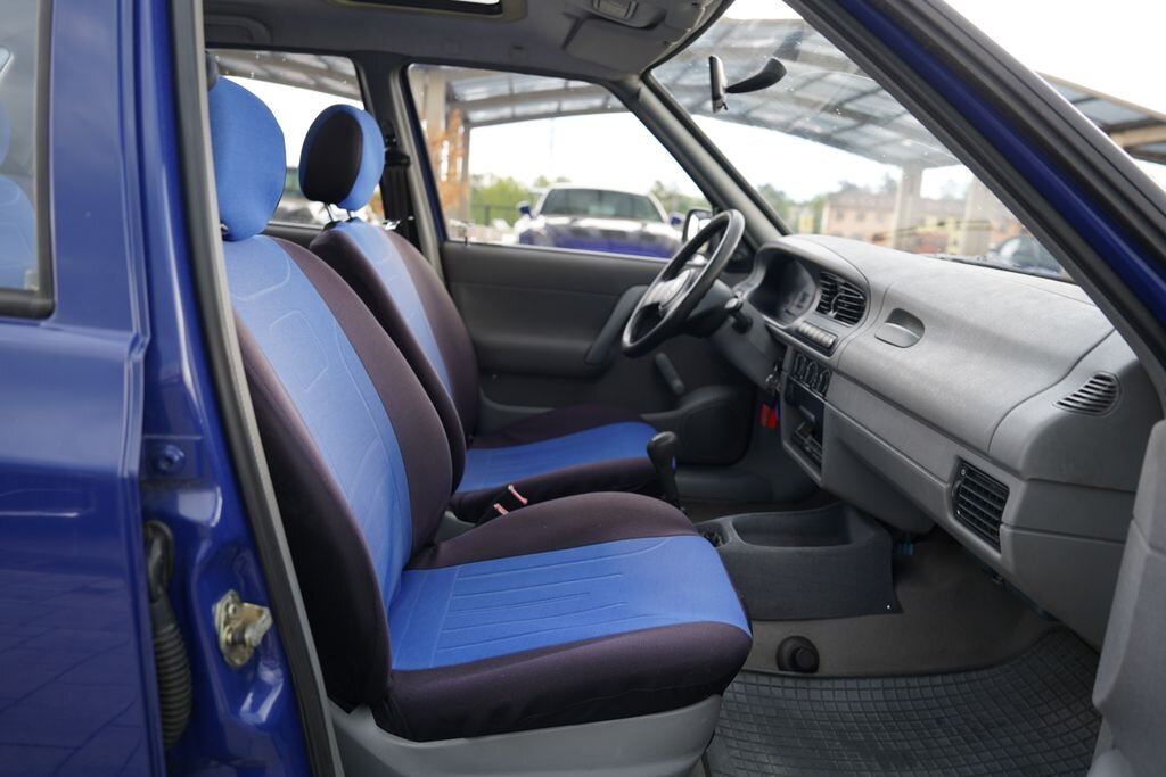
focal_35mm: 24
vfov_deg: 53.1
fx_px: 777
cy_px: 388
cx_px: 583
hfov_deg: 73.7
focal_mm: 24
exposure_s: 1/40
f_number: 3.2
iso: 100
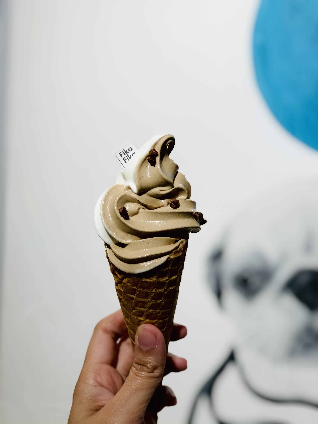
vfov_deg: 33.8
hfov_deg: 25.7
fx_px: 698
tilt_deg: -16.5
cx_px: 159
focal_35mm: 57
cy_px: 212
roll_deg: +1.1
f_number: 2.8
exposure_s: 1/30
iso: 20
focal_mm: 6.6
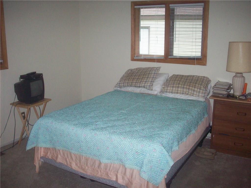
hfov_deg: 50.1
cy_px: 94
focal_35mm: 37
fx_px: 268
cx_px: 126
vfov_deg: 38.7
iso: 160
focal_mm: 6.2
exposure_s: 1/64
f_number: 2.8
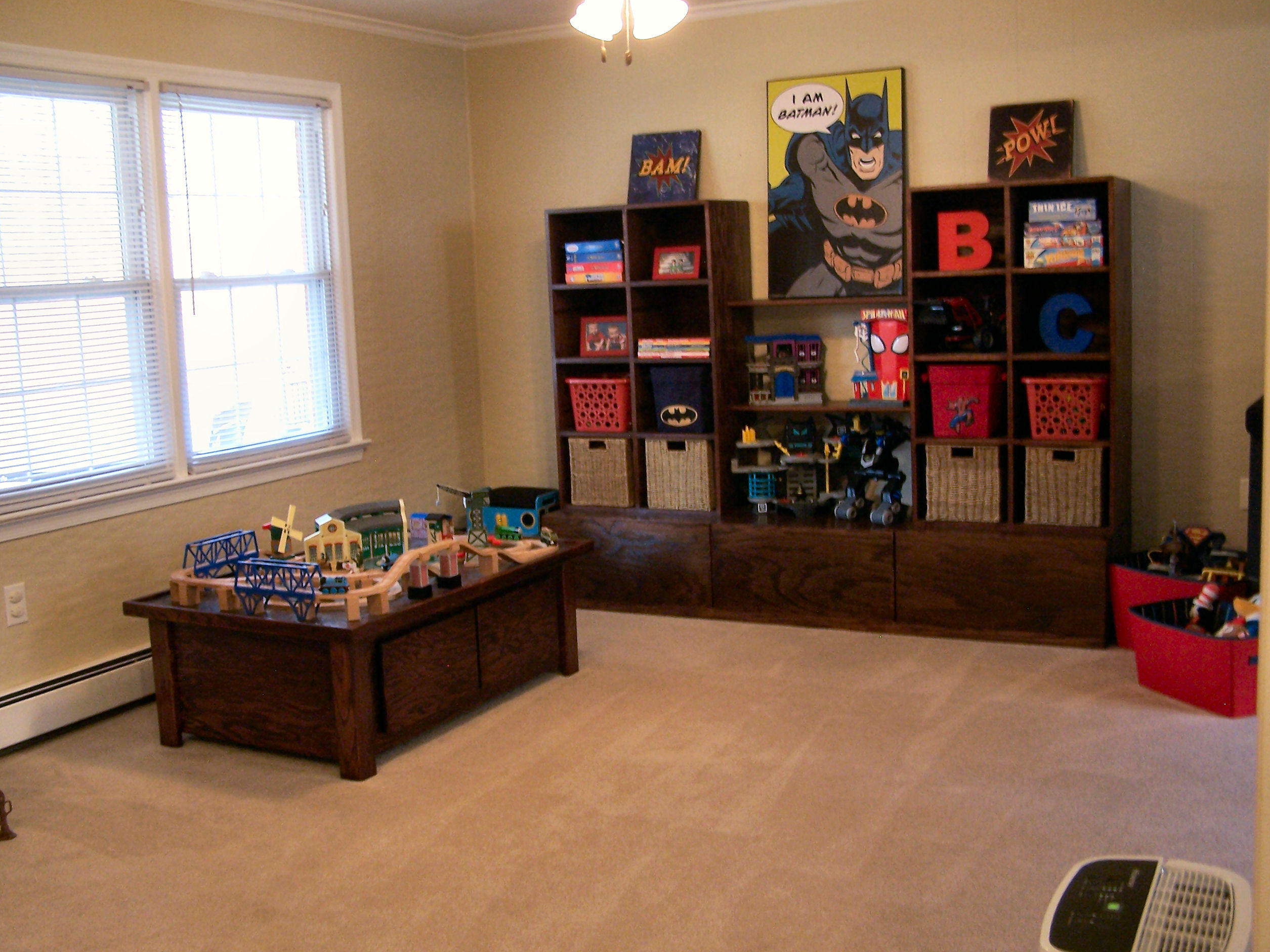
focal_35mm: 39
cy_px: 470
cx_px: 623
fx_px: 1431
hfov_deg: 47.9
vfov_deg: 36.8
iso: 140
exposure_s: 1/8
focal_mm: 6.3
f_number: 2.8
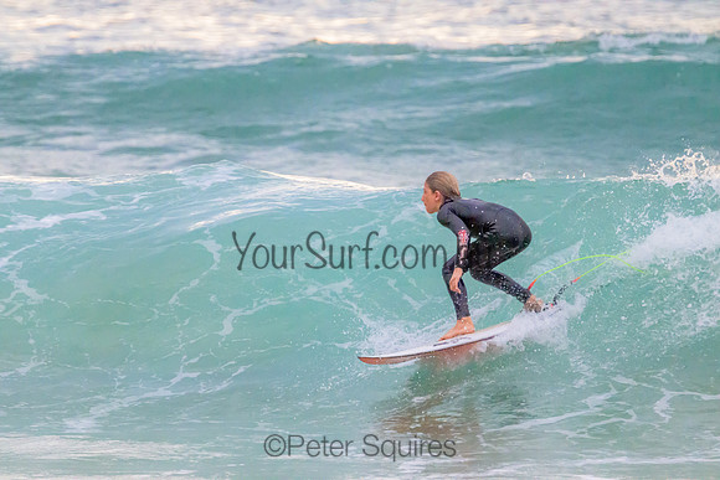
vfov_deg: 1.7
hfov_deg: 2.6
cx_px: 360
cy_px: 240
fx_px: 16003
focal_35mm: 800
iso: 22800
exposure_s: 1/1600
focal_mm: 800
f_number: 11
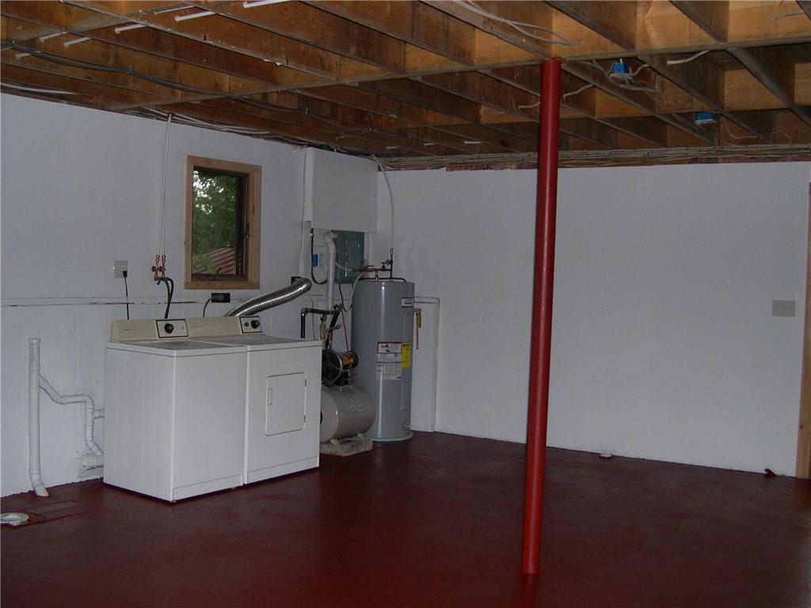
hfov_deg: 49.0
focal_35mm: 38
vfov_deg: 37.7
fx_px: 890
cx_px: 406
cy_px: 304
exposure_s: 1/60
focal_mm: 8
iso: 269
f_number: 2.8
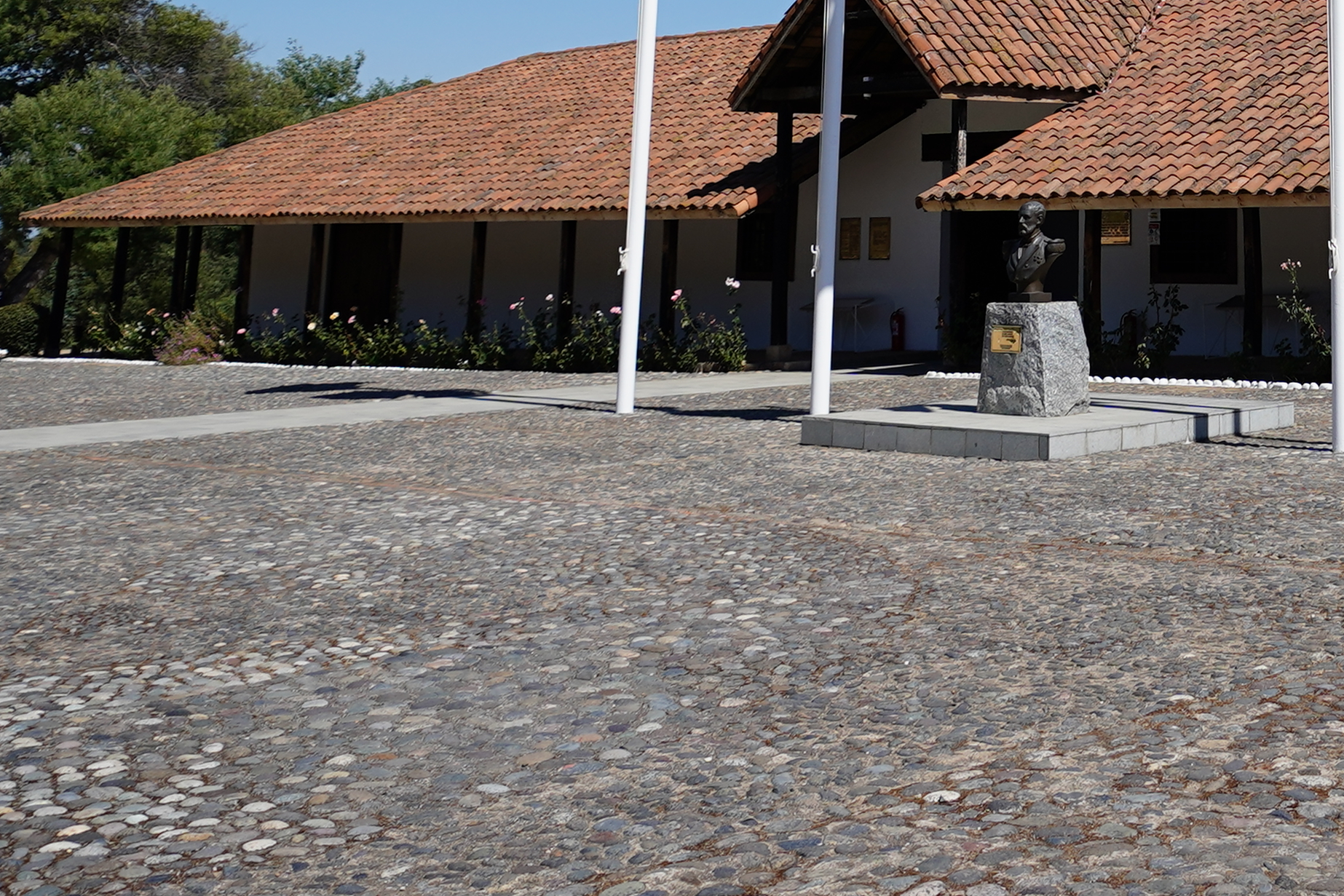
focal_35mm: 52
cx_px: 1365
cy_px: -170
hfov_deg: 34.5
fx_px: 1941
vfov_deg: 23.8
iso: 125
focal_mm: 16
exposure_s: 1/4000
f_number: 2.8
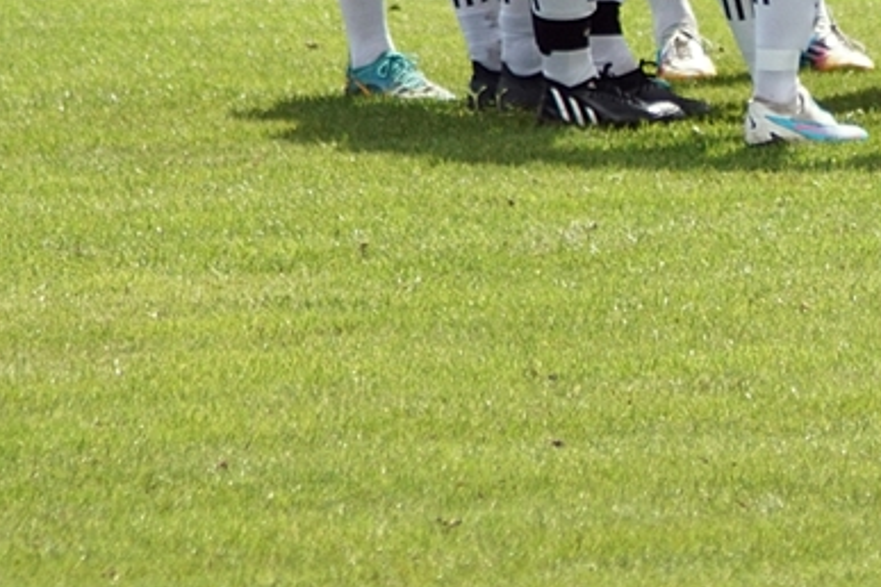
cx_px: 874
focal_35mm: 930
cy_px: -307
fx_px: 22757
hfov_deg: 2.2
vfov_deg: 1.5
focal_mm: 200
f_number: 4.5
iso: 500
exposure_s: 1/2000
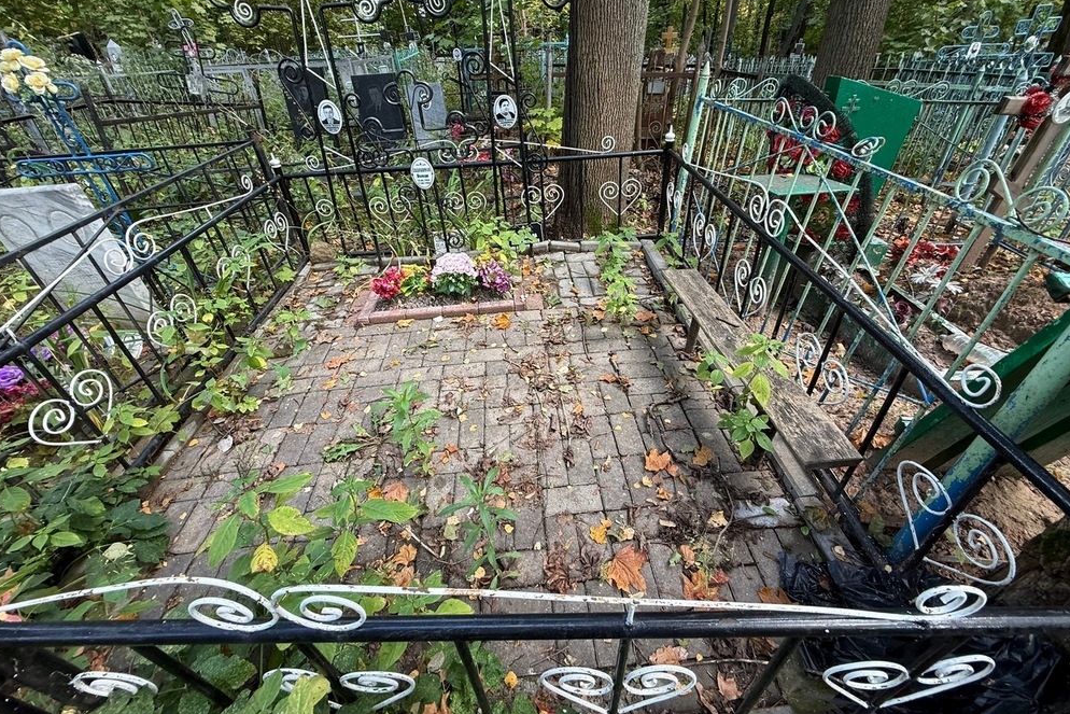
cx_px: 538
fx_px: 446
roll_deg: +3.5
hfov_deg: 100.4
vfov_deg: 76.8
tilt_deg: -28.4
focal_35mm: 15
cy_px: 303
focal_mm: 2.22
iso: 80
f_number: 2.2
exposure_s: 1/99
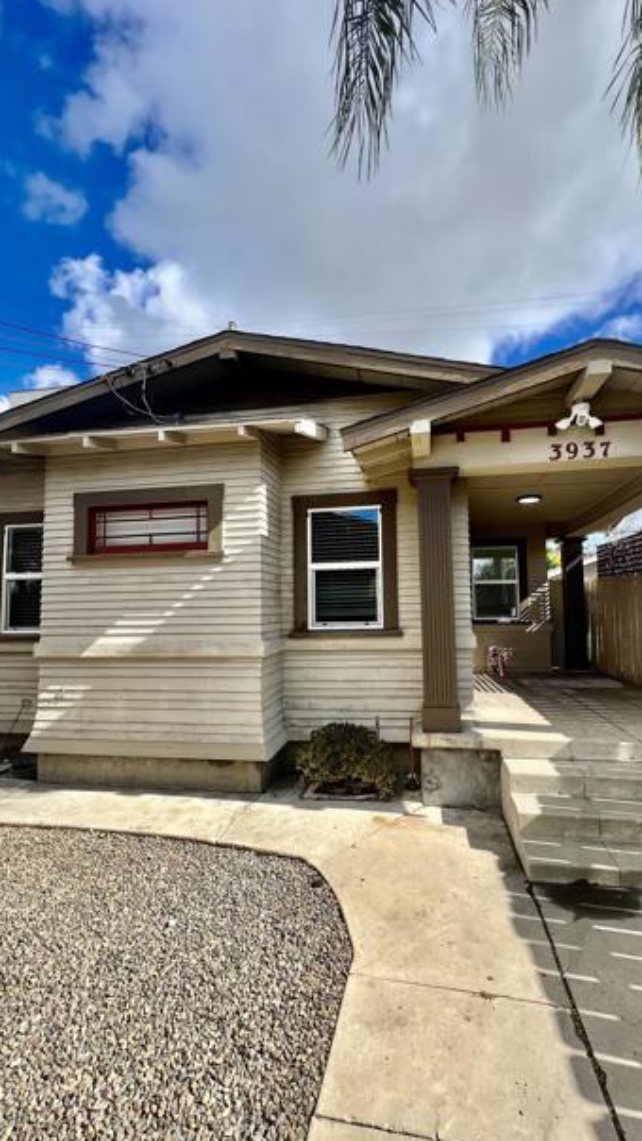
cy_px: 572
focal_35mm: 15
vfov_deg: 103.0
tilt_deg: +6.4
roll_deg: +0.6
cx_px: 349
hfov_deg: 70.4
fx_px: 454
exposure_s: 1/704
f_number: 1.8
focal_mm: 1.57
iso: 32
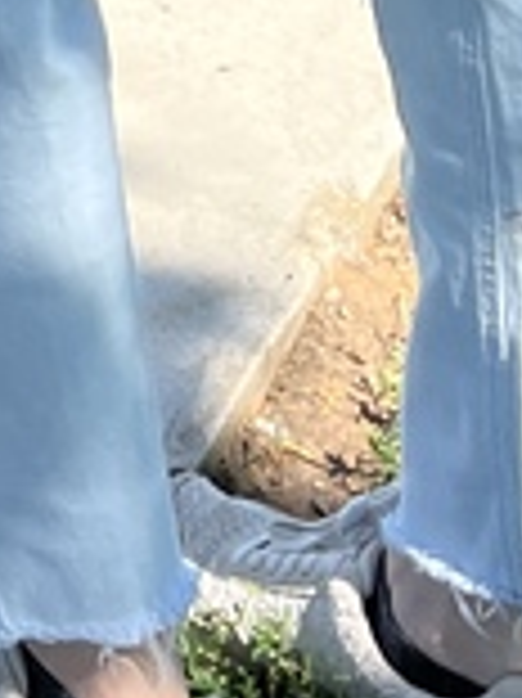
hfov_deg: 7.9
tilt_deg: -13.1
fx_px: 3463
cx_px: -760
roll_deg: +4.3
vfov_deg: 10.0
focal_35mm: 172
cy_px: -982
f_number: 1.6
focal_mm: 5.1
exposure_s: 1/1441
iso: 50
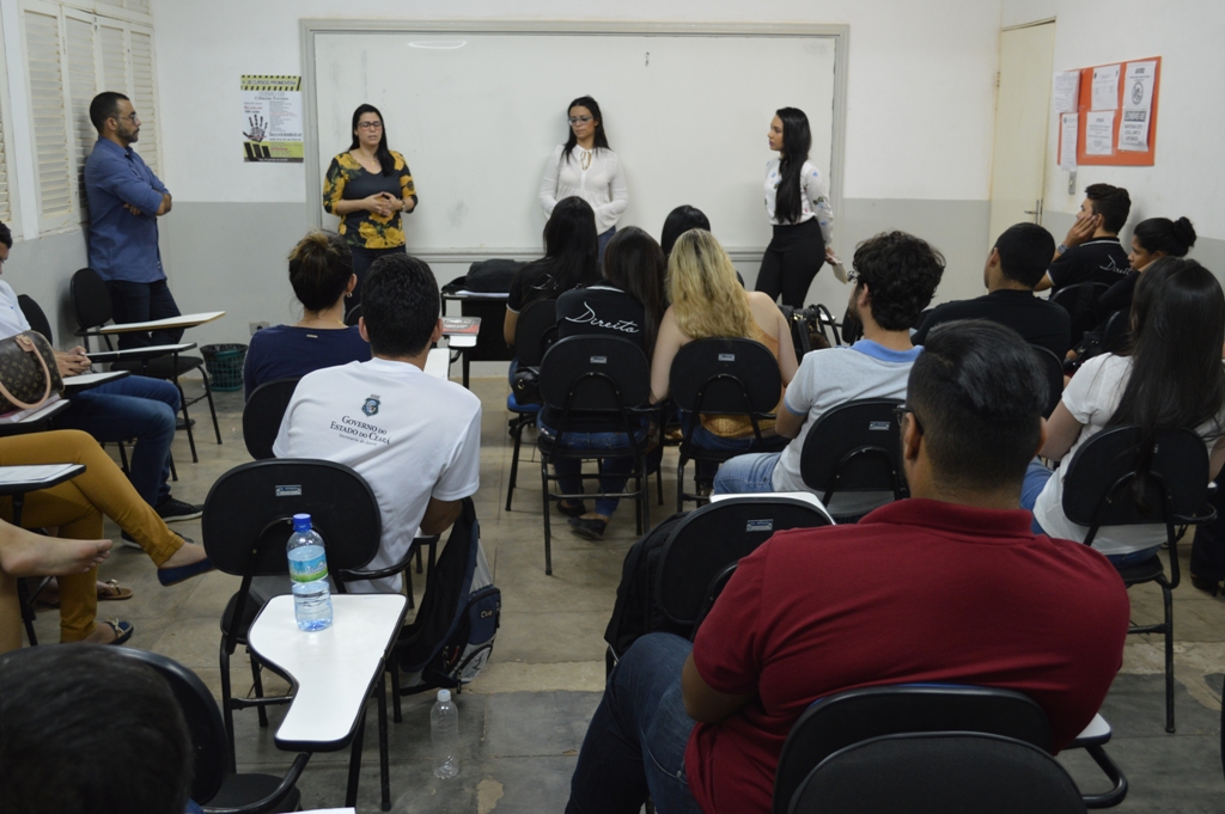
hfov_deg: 53.2
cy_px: 407
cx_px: 612
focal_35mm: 36
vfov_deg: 36.8
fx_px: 1224
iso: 400
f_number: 4
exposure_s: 1/15
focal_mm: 24
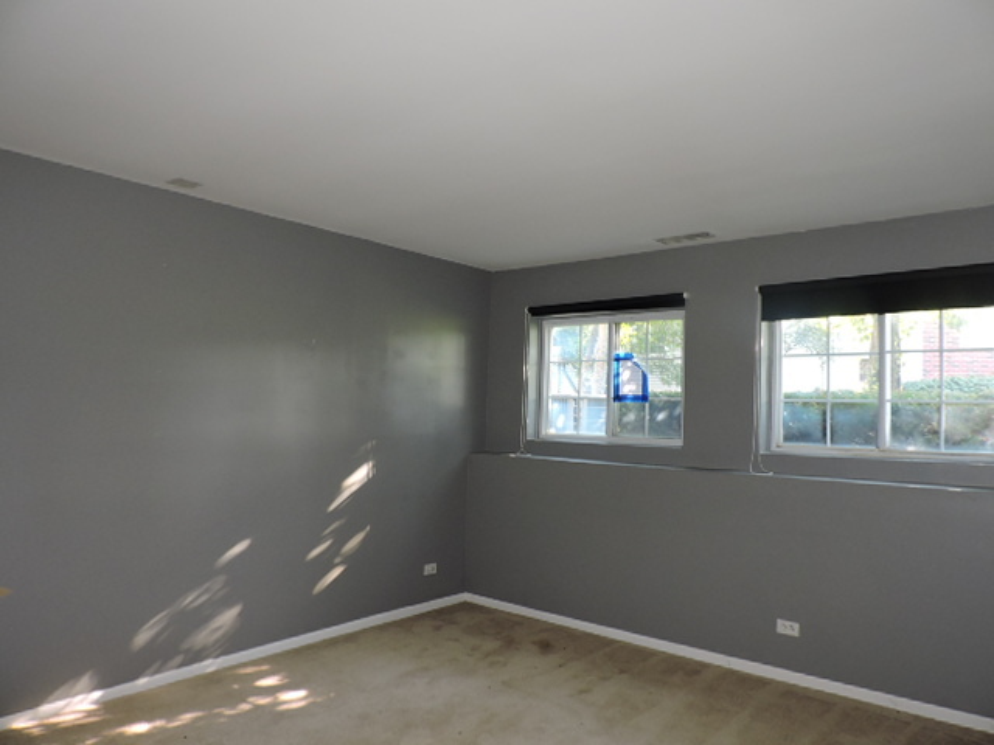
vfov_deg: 56.8
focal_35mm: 24
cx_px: 497
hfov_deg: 71.6
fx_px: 689
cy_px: 372
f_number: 3
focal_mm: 4.3
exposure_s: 1/30
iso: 200
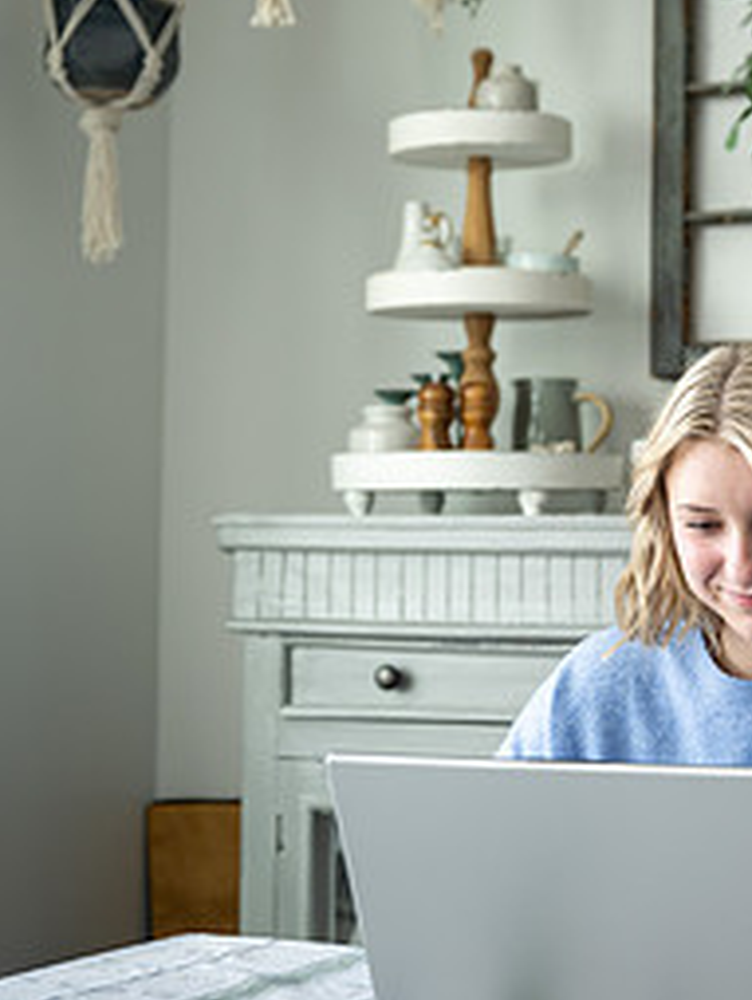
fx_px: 2313
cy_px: 346
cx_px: 524
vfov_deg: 24.3
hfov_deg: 18.4
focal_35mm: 80
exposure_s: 1/320
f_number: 2.8
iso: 125
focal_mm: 47
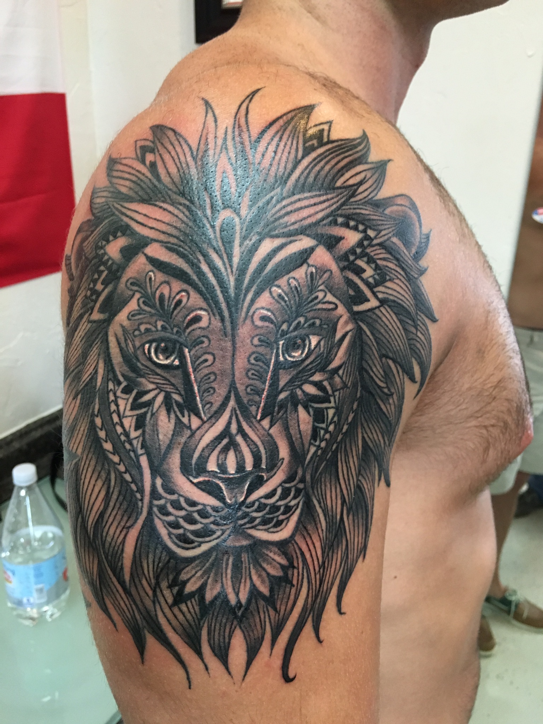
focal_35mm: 29
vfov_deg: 61.7
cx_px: 272
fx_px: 607
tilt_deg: -21.3
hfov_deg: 48.2
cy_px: 362
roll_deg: -1.2
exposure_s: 1/30
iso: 125
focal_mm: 4.15
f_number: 2.2
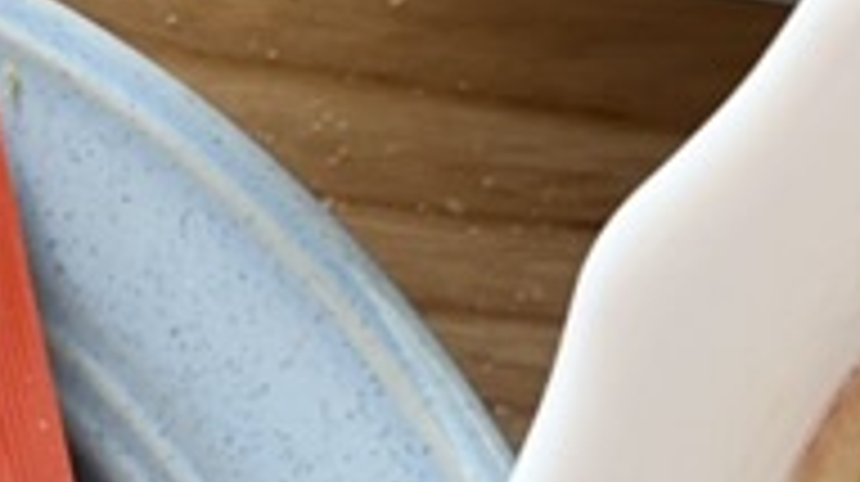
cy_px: 59
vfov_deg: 7.9
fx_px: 3463
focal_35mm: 152
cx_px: 135
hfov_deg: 14.1
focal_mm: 5.96
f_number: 1.6
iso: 80
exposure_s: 1/121
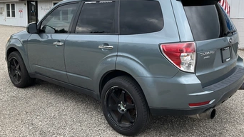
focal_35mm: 37
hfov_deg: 53.9
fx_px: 239
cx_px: 138
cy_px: 54
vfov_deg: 31.8
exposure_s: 1/461
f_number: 1.8
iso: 25
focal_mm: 3
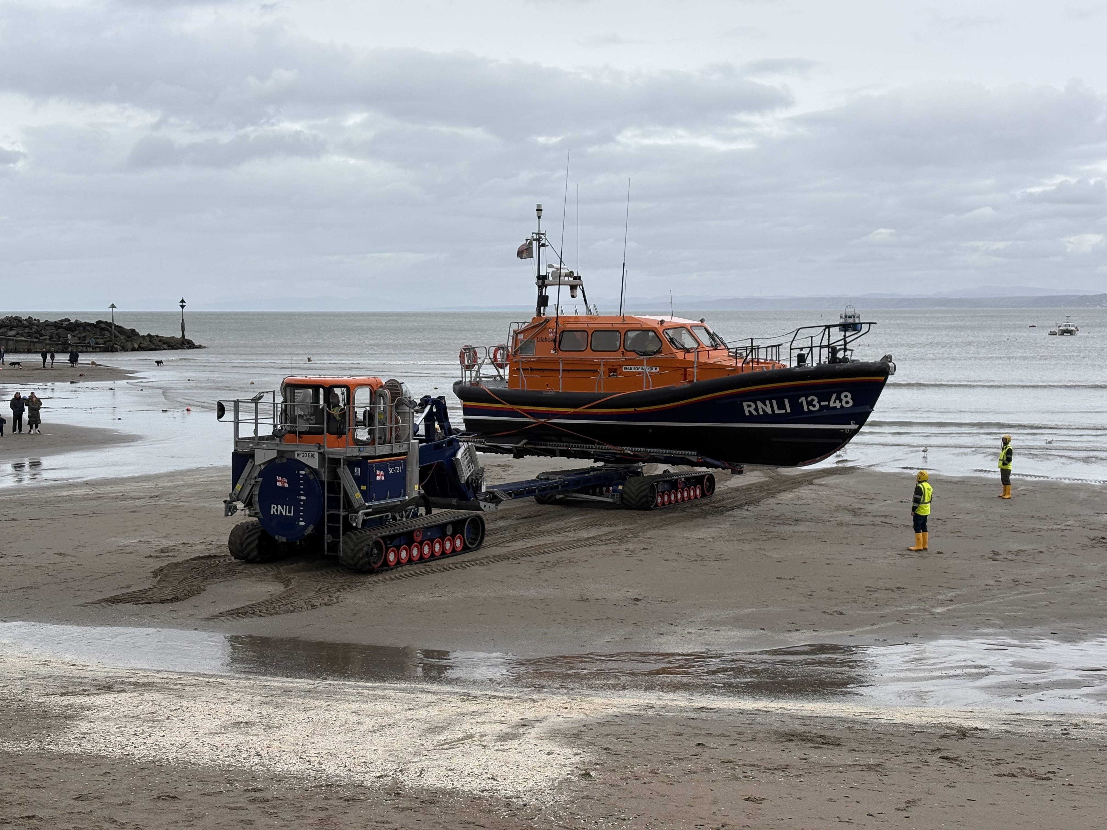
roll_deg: +0.5
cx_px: 554
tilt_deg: -3.6
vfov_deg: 28.0
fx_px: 1663
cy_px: 415
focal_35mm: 52
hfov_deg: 36.8
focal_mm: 5.96
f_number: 1.6
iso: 32
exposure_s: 1/2364
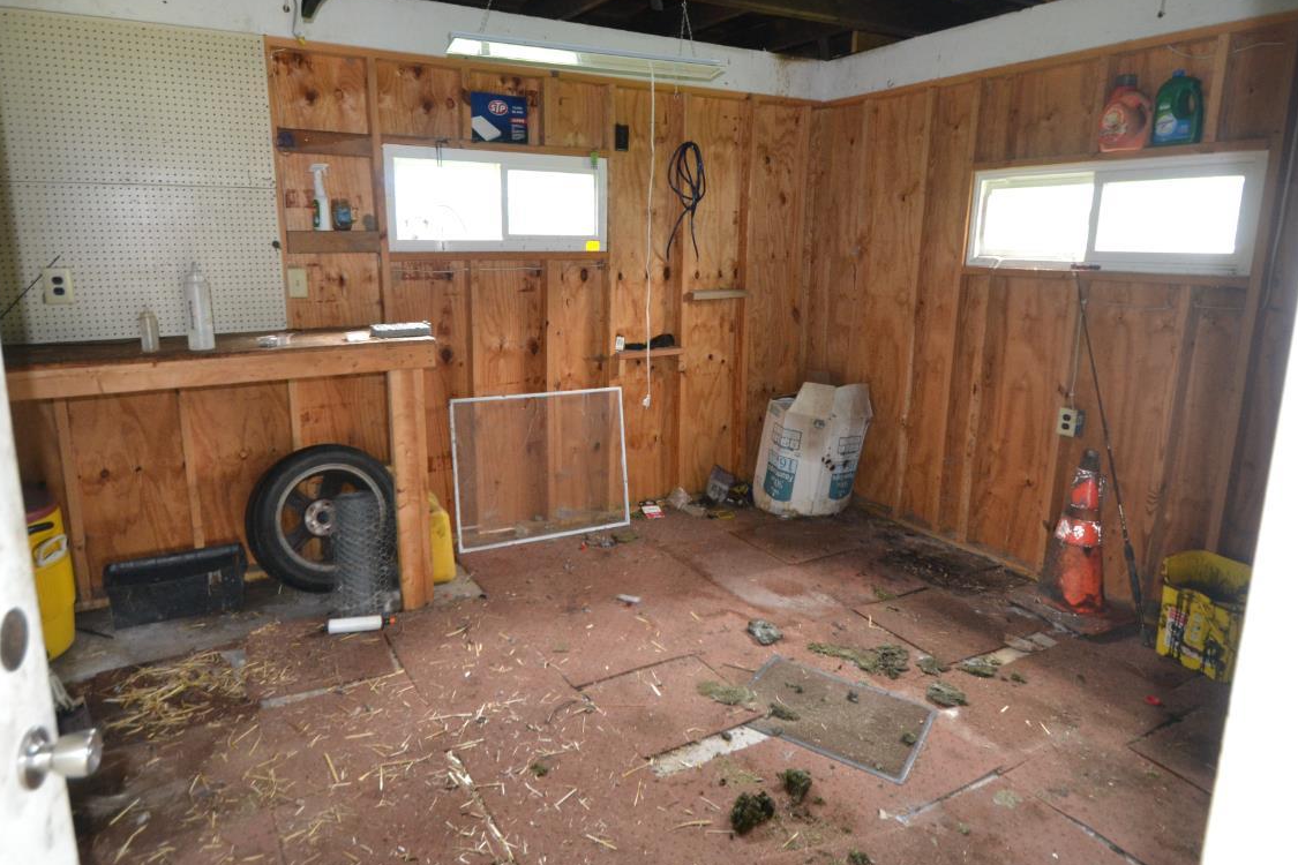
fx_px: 721
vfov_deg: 61.7
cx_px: 616
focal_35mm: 20
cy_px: 377
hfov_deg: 83.9
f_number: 3.5
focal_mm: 10
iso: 1100
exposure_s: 1/60
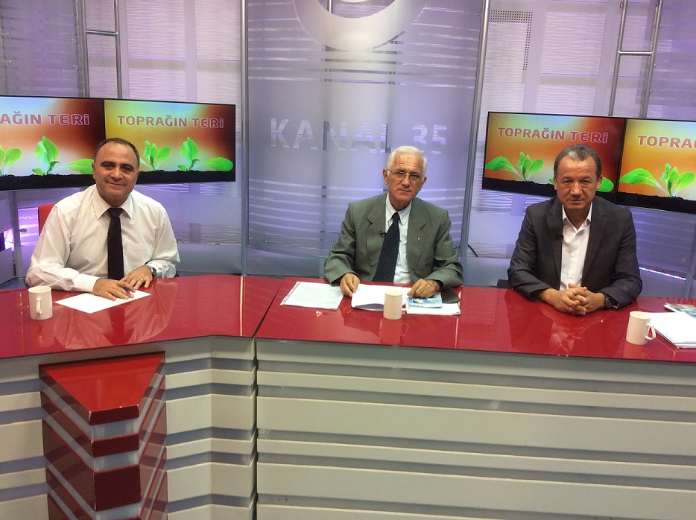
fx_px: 643
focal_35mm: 32
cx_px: 348
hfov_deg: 56.9
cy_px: 260
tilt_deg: -14.6
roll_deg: -2.7
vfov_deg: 44.1
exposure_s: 1/33
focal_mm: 3.3
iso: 40
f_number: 2.4
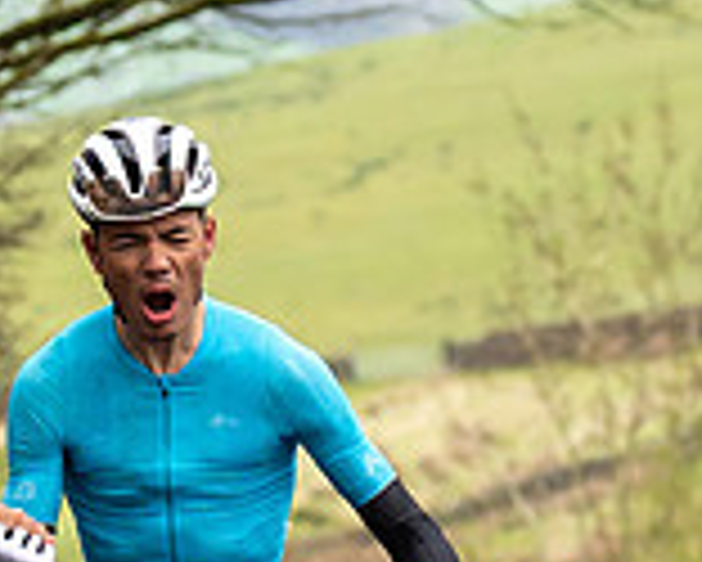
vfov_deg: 2.4
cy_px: 552
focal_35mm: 656
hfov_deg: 2.9
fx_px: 13638
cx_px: 493
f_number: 3.5
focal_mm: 80
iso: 640
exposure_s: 1/1000
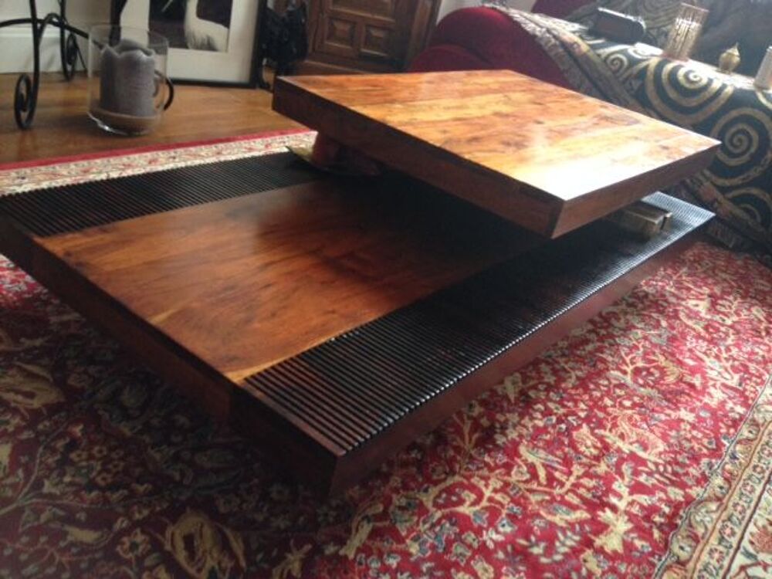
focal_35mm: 35
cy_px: 290
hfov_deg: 52.6
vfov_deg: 40.7
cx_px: 386
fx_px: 781
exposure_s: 1/20
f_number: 2.4
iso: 160
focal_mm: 4.28
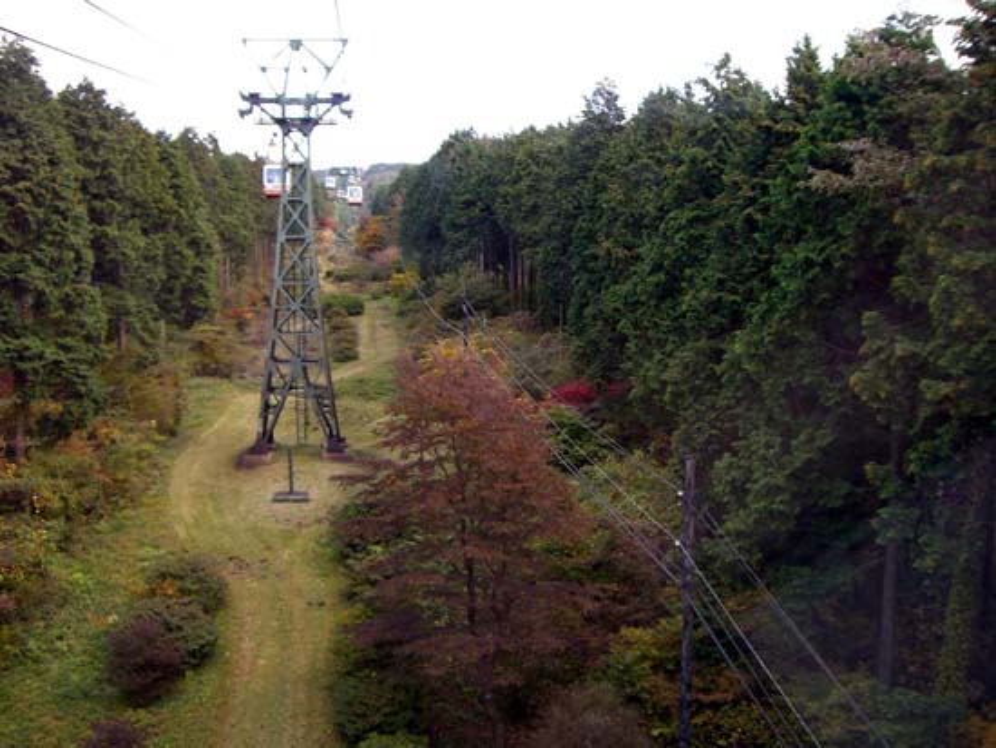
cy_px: 374
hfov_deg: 49.0
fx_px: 1094
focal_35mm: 38
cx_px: 498
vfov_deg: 37.7
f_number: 2.7
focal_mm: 6.2
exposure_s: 1/160
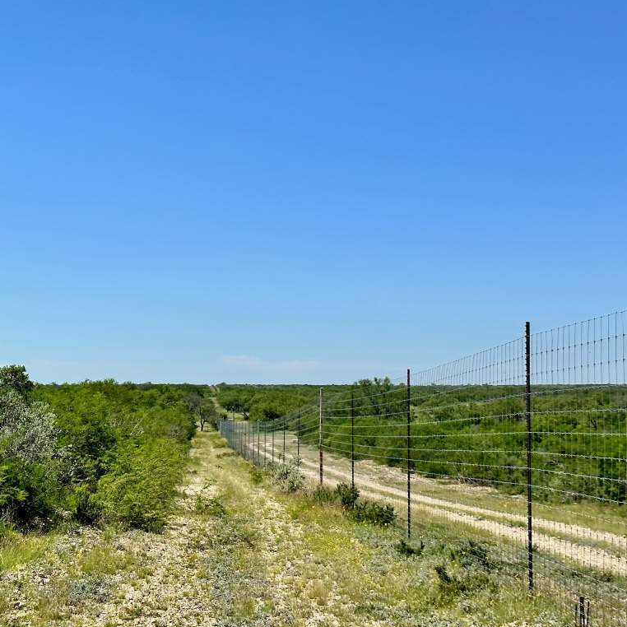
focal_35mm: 57
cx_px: 210
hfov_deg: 29.8
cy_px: 314
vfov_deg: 30.0
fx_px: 1168
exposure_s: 1/7042
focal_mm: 6.86
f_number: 1.78
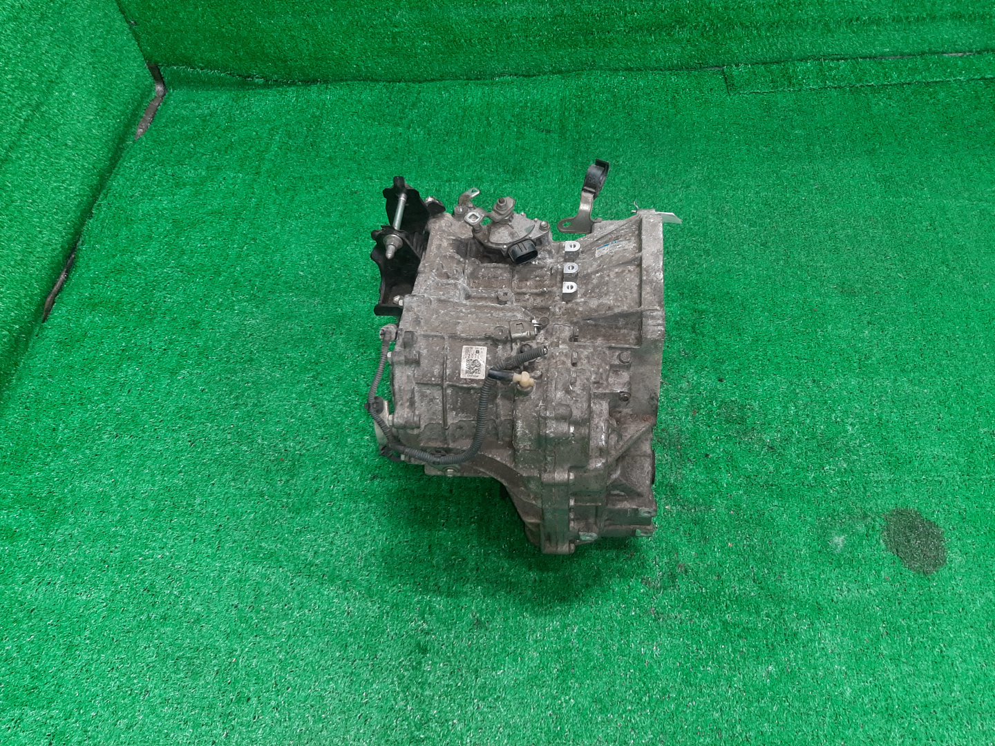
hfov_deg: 67.3
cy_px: 373
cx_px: 498
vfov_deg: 53.1
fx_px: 747
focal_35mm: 26
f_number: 1.7
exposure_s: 1/50
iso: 159
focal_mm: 3.93
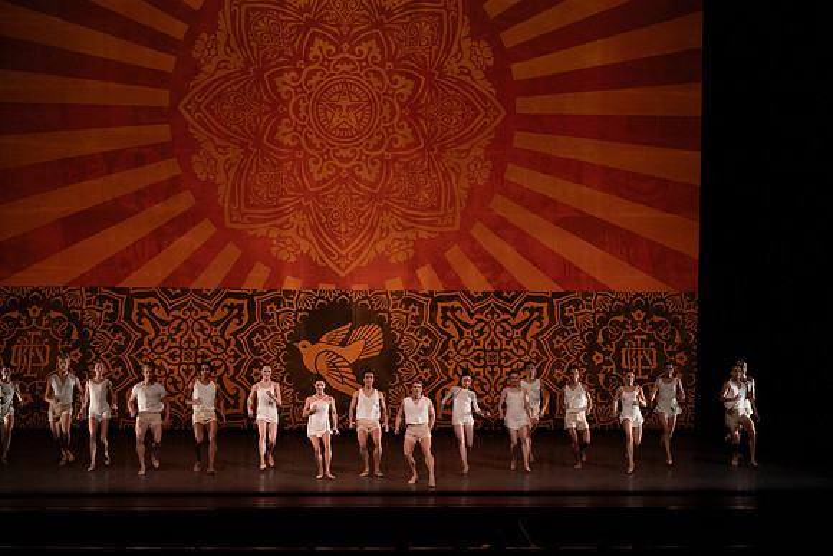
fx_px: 2314
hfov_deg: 20.4
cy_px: 278
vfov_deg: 13.7
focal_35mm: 100
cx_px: 416
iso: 6400
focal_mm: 100
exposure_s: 1/400
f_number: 6.3
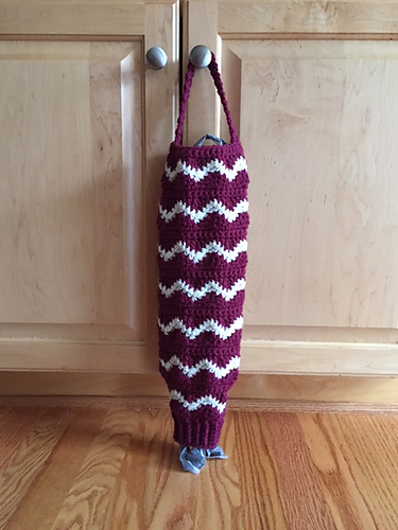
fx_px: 445
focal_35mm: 29
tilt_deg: -8.3
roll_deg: +0.0
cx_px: 199
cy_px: 265
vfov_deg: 61.7
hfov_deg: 48.2
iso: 250
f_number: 2.2
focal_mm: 4.15
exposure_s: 1/24
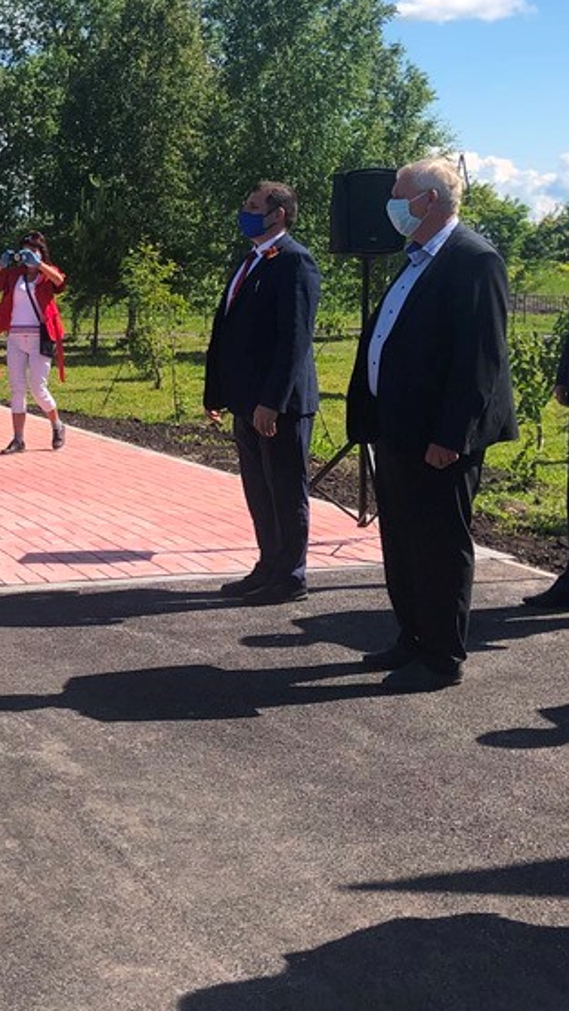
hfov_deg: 20.4
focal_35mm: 56
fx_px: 1502
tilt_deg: -2.3
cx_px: -71
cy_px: 344
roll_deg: +0.4
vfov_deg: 36.9
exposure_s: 1/1621
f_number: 1.8
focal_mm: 3.99
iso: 20
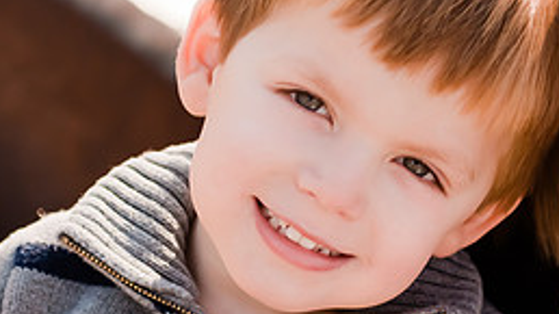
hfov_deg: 12.1
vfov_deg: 6.9
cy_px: 171
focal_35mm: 177
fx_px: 2623
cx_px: 416
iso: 100
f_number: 3.5
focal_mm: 50
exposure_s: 1/500
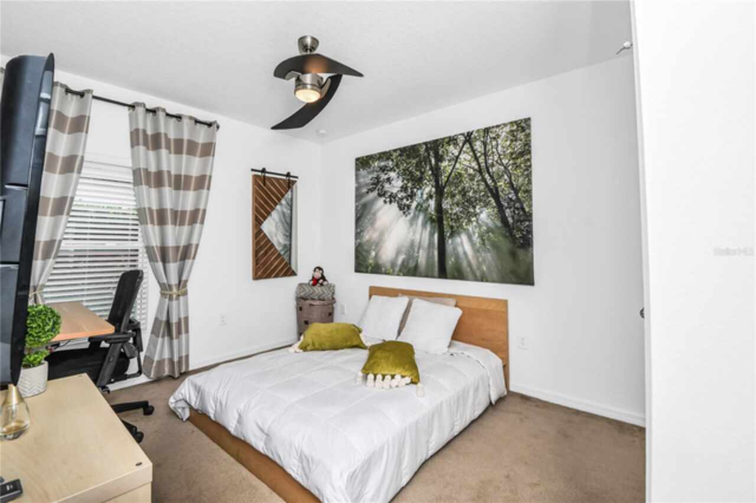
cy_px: 252
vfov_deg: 77.3
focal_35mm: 15
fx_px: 315
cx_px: 378
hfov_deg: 100.4
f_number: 7.1
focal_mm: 10
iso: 100
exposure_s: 1/100
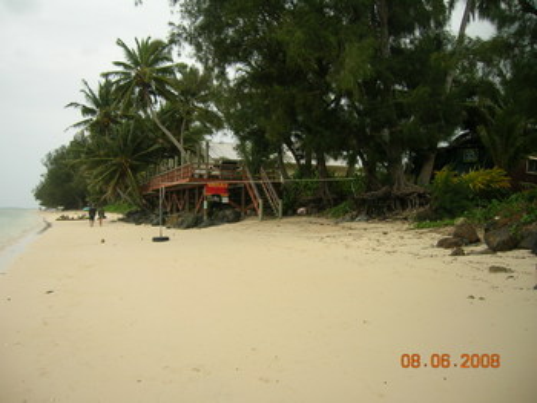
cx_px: 268
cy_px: 202
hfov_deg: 53.9
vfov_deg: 41.8
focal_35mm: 34
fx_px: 528
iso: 50
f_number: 2.9
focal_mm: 5.7
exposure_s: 1/198
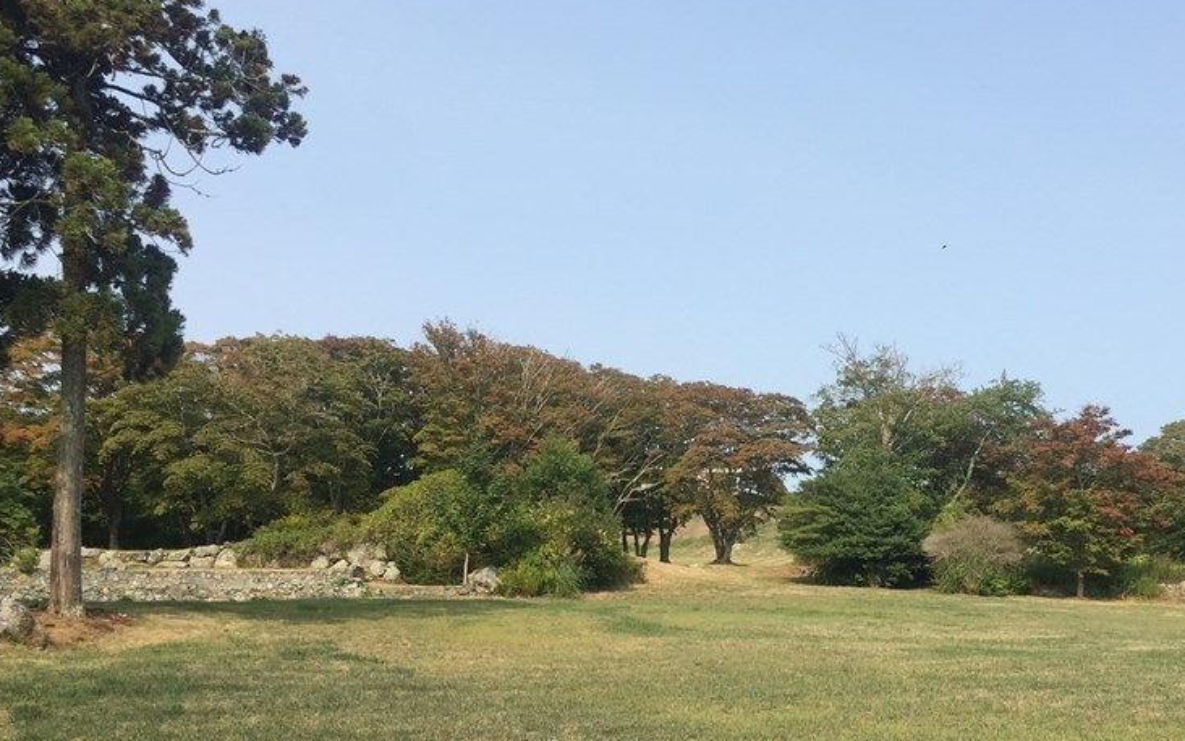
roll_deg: +0.3
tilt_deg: +3.3
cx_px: 782
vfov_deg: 29.6
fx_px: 1389
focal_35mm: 43
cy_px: 524
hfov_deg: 45.6
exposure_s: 1/1412
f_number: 2.2
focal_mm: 4.15
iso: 32
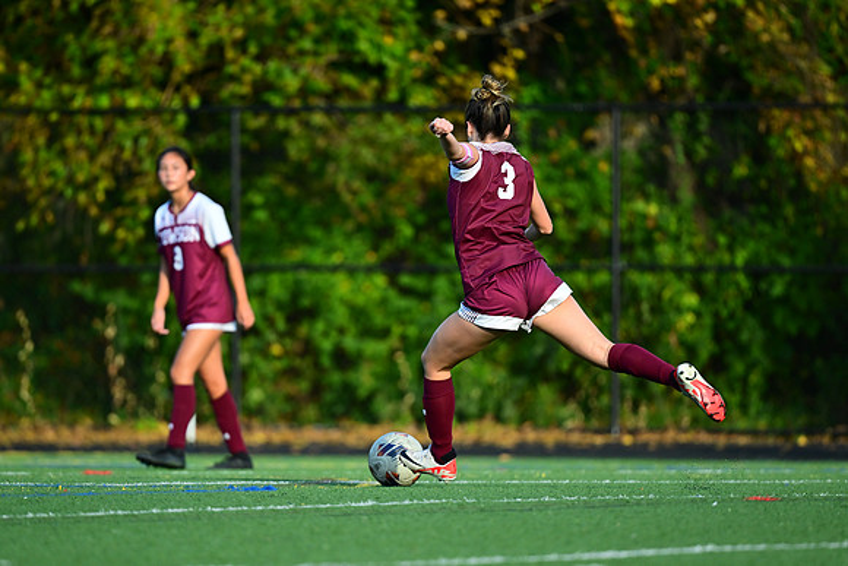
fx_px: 11780
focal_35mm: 500
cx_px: 424
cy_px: 283
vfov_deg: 2.8
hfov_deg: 4.1
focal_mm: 500
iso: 1600
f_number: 5.6
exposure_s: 1/2000
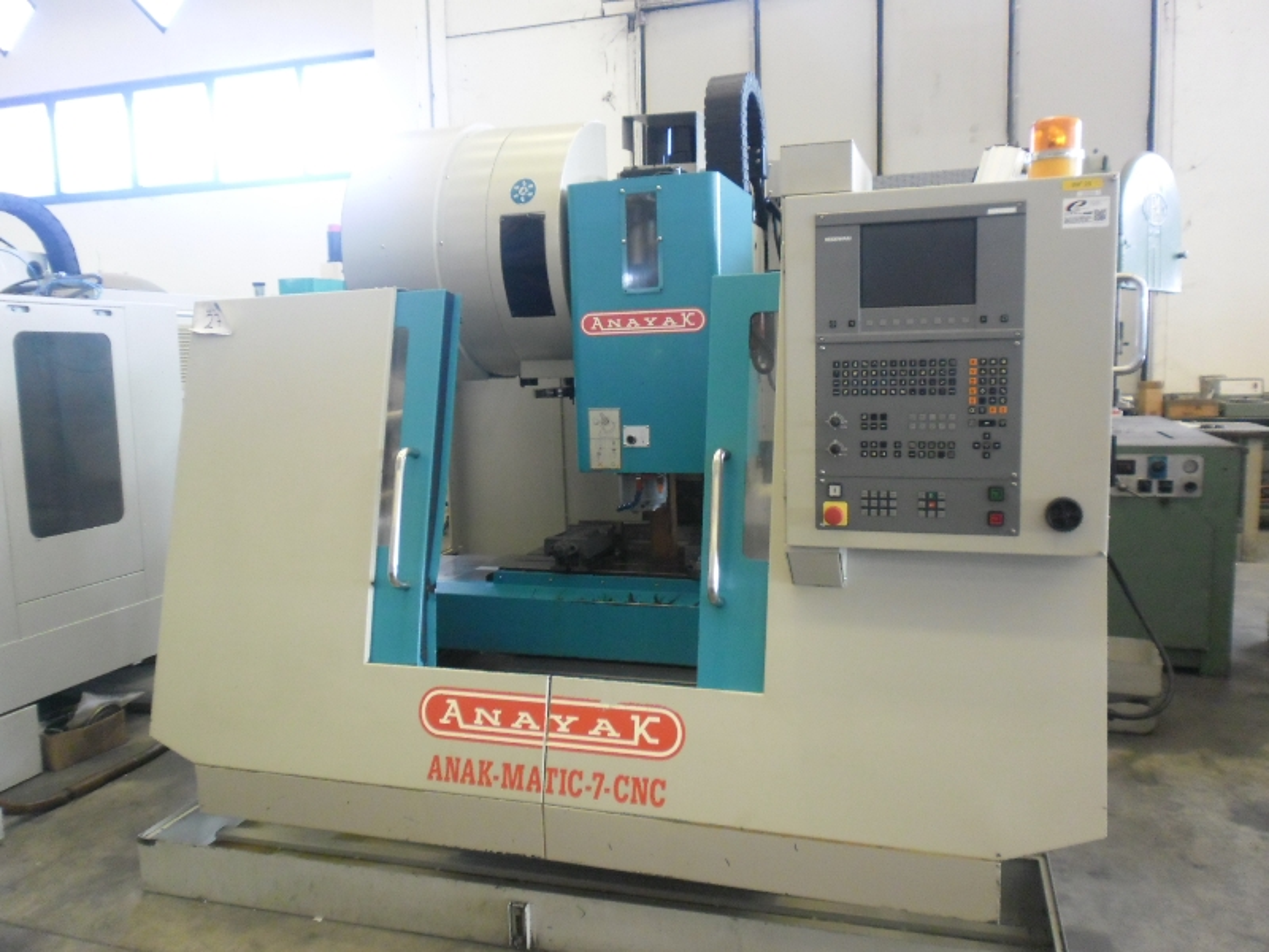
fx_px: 990
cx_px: 634
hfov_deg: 65.3
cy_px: 476
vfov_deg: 51.4
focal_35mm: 27
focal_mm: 4.8
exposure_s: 1/29
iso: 400
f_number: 2.9
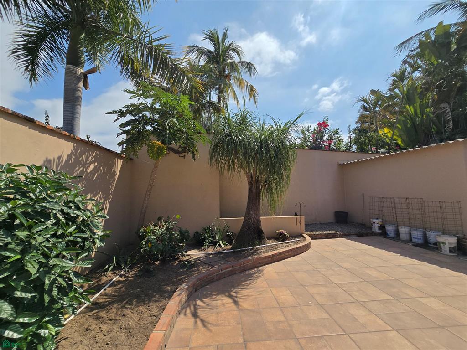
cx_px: 234
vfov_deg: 89.9
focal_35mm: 13
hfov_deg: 106.2
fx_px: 175
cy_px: 175
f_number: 2.2
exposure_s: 1/4337
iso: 50
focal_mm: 2.2
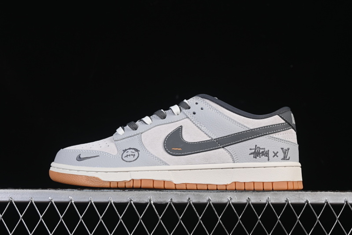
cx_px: 176
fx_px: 733
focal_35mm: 75
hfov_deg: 27.0
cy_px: 118
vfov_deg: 18.2
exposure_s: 1/80
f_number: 8
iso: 160
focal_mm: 50
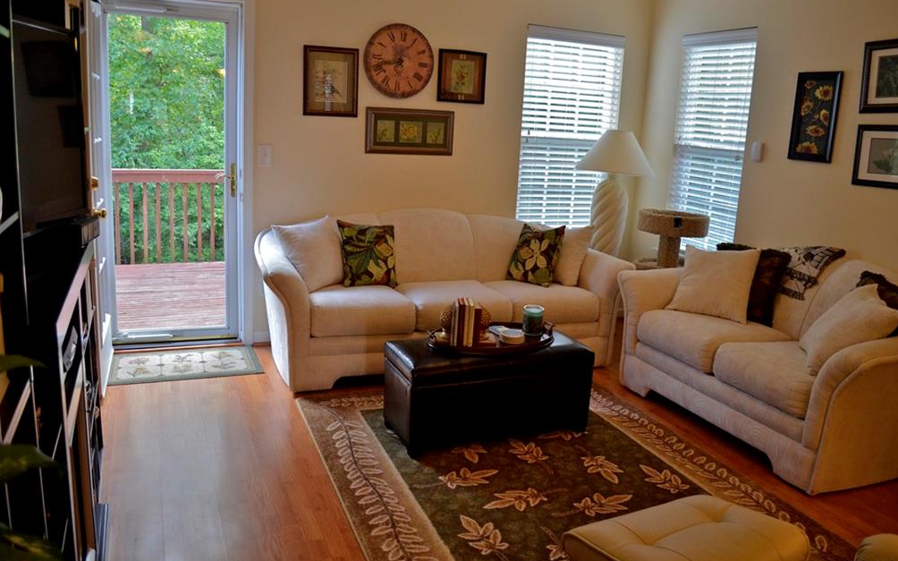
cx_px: 444
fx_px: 685
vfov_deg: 44.5
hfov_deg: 66.5
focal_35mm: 28
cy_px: 272
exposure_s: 1/160
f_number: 3.5
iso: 800
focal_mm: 18
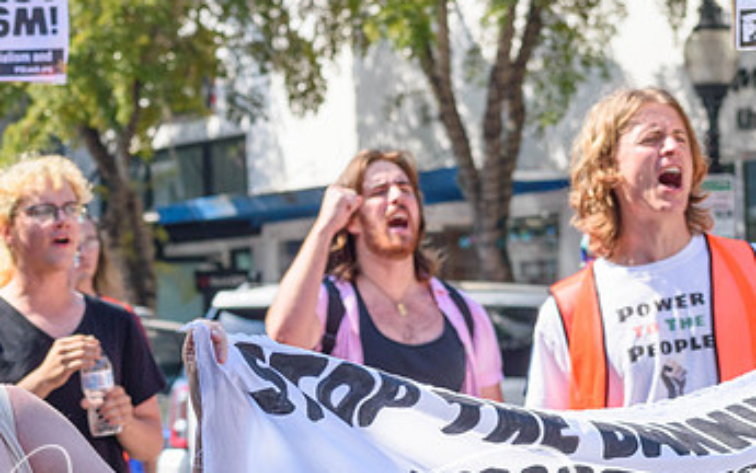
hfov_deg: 10.4
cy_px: 372
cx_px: 226
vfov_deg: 6.5
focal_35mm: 202
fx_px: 4164
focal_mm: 72
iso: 200
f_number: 6.3
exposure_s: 1/640
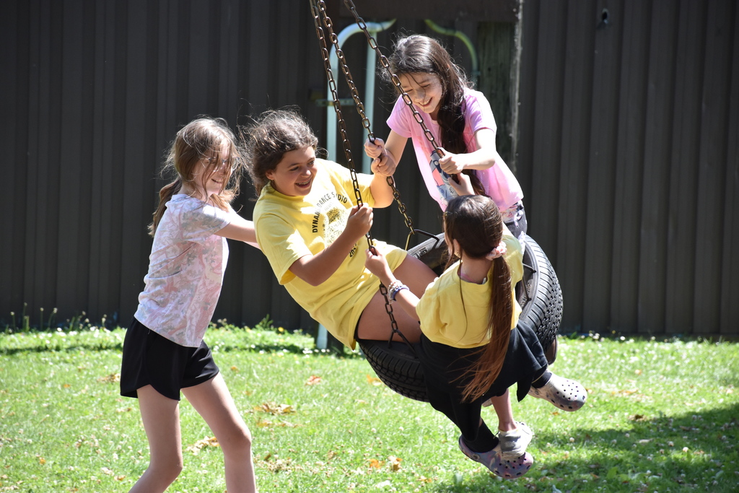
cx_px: 370
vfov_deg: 6.5
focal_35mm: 210
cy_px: 246
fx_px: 4311
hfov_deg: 9.8
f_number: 5.6
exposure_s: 1/800
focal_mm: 140
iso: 640
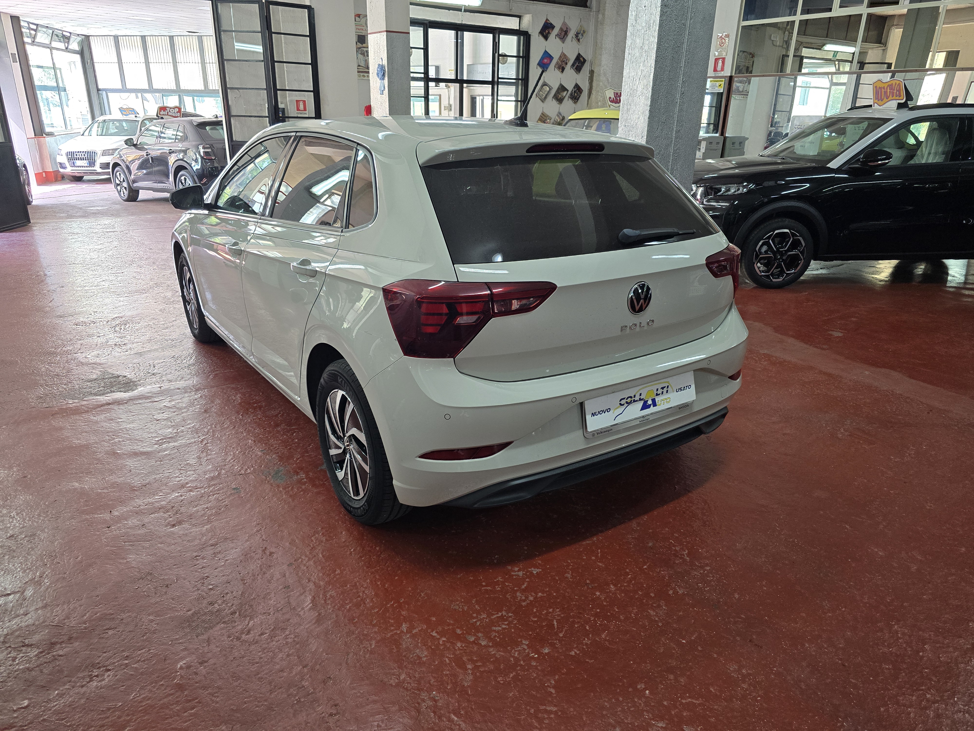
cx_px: 487
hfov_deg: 73.9
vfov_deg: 58.9
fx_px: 647
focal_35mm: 23
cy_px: 366
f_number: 1.7
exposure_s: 1/100
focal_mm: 6.3
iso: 250
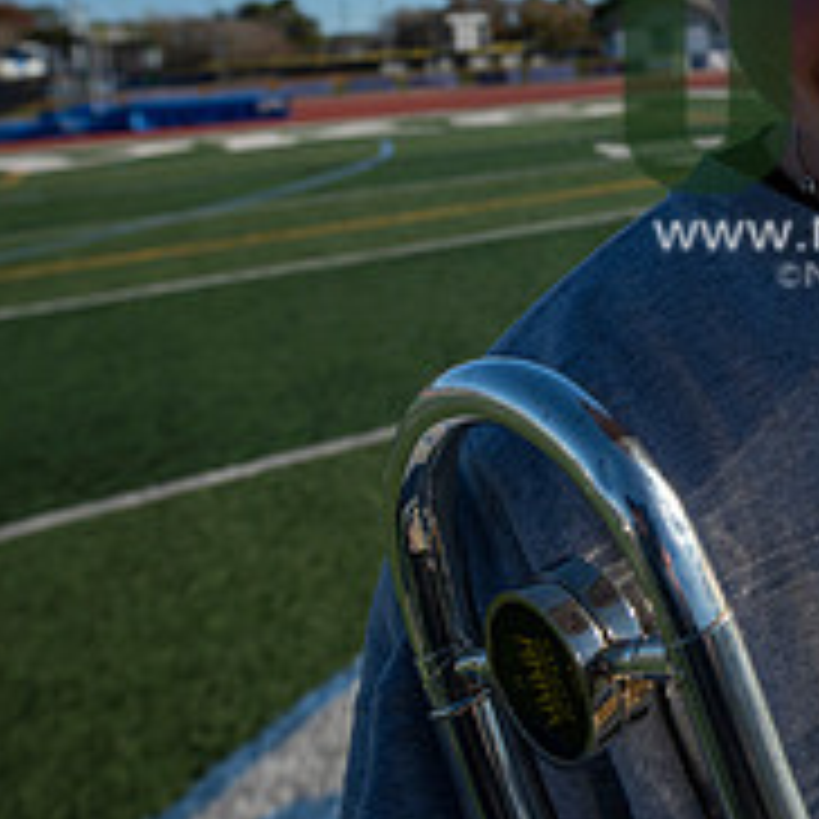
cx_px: 963
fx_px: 1017
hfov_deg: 35.4
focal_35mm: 38
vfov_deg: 40.4
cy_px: 74
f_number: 4
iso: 80
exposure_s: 1/2000
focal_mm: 14
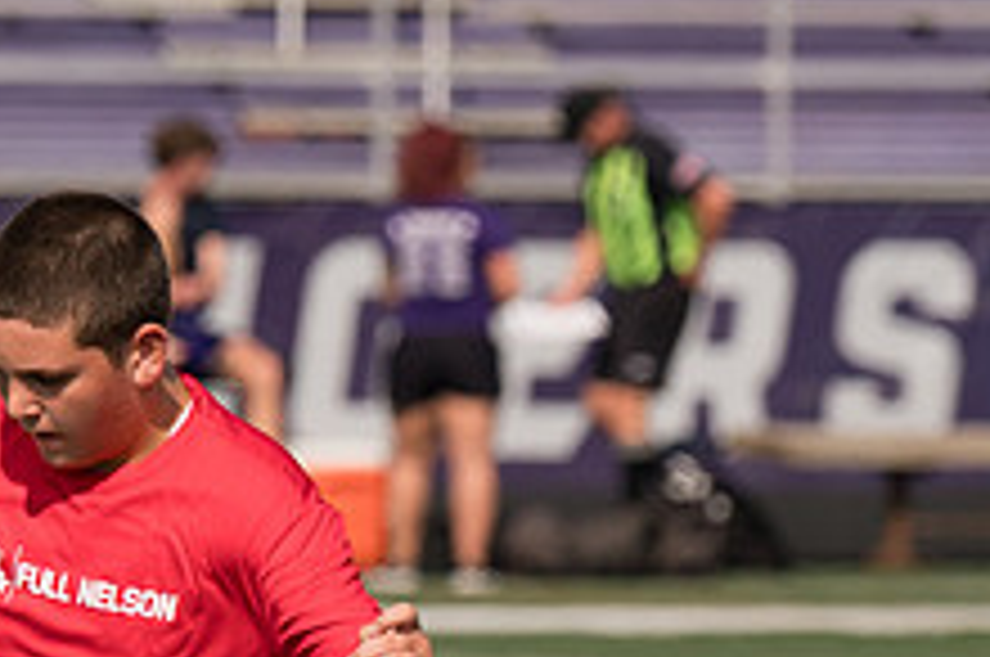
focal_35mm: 739
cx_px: -45
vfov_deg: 1.9
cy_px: 805
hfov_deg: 2.8
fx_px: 20293
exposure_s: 1/2000
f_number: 3.2
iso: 100
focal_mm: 134
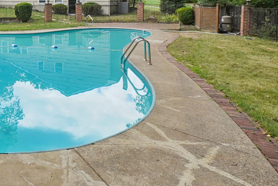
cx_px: 18
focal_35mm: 34
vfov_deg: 35.0
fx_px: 263
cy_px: -3
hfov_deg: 48.7
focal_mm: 10
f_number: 8
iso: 640
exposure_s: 1/200
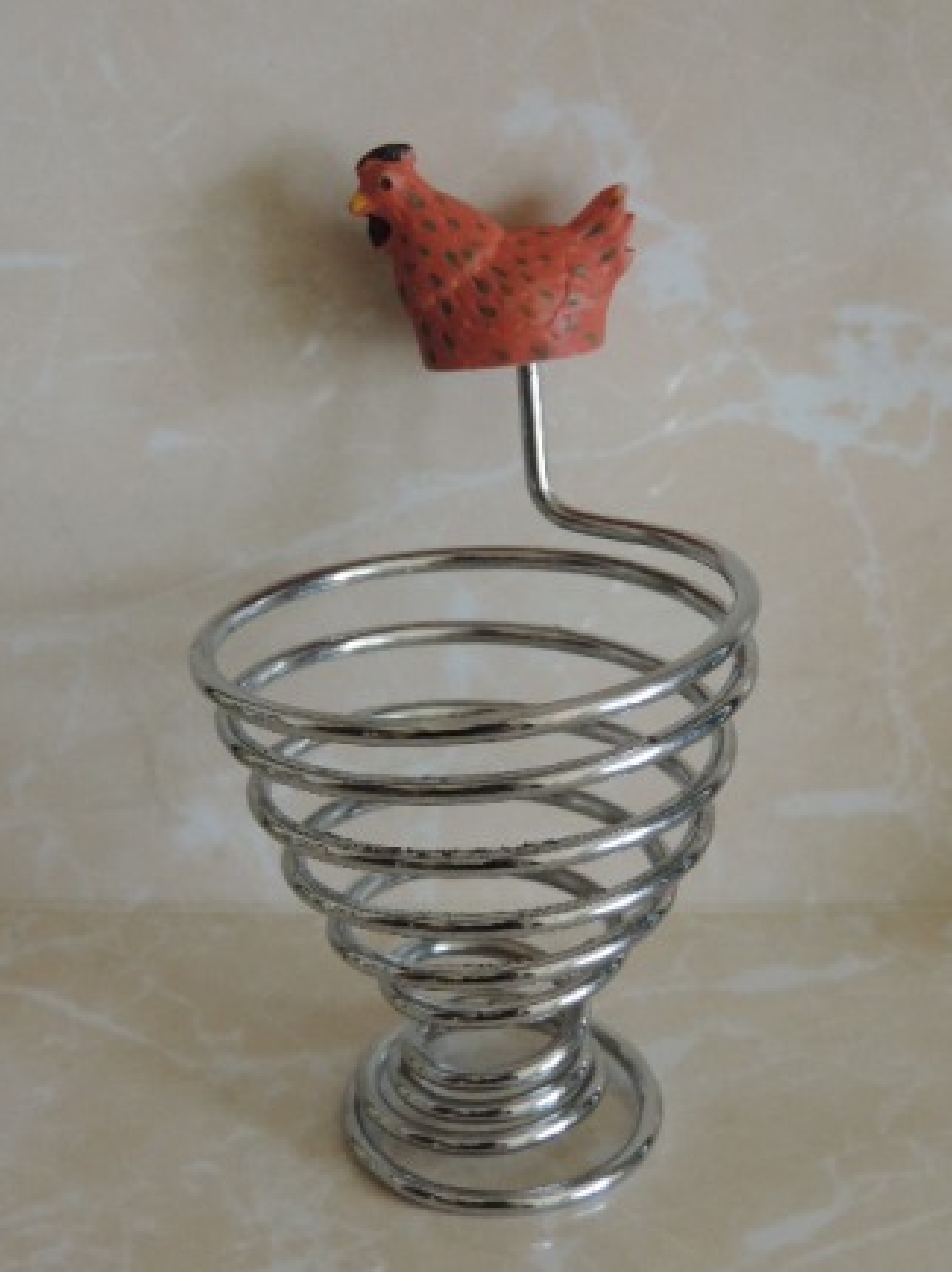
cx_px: 483
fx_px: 2276
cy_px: 642
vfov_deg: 31.2
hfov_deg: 23.6
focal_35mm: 62
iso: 320
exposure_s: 1/60
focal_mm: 10.7
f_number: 3.7
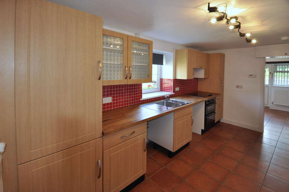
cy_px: 96
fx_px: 120
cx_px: 144
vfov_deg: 77.2
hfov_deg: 100.5
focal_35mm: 15
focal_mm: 10
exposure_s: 1/125
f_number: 3.5
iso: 500
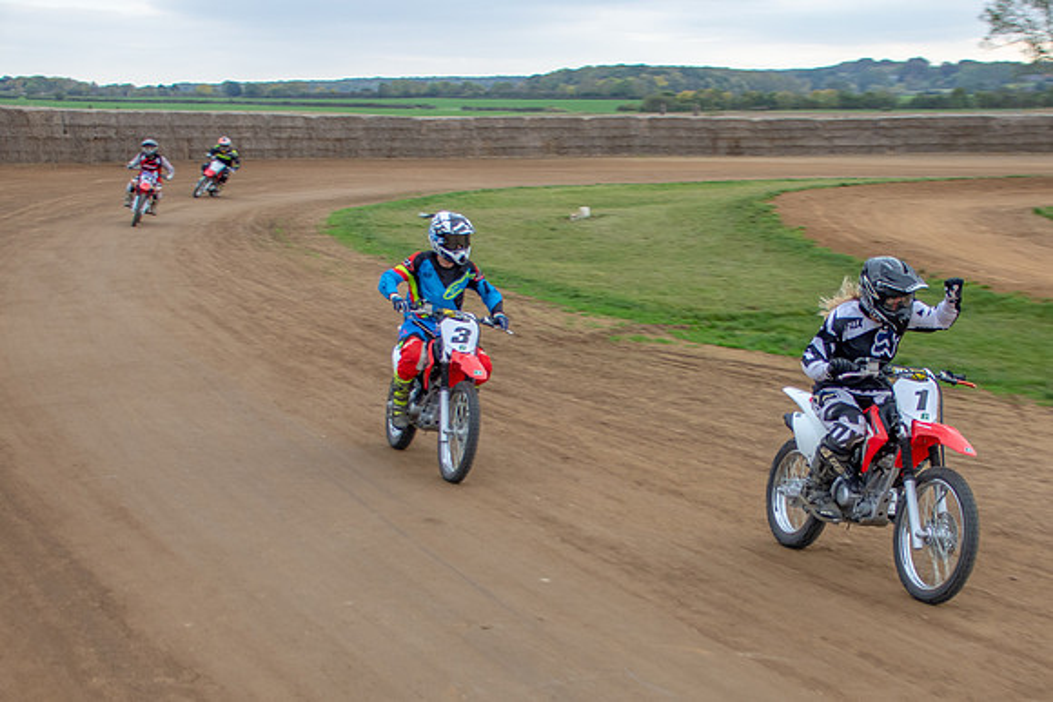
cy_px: 454
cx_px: 683
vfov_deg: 19.5
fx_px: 2041
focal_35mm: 70
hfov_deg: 28.8
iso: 400
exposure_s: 1/320
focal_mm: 32
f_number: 5
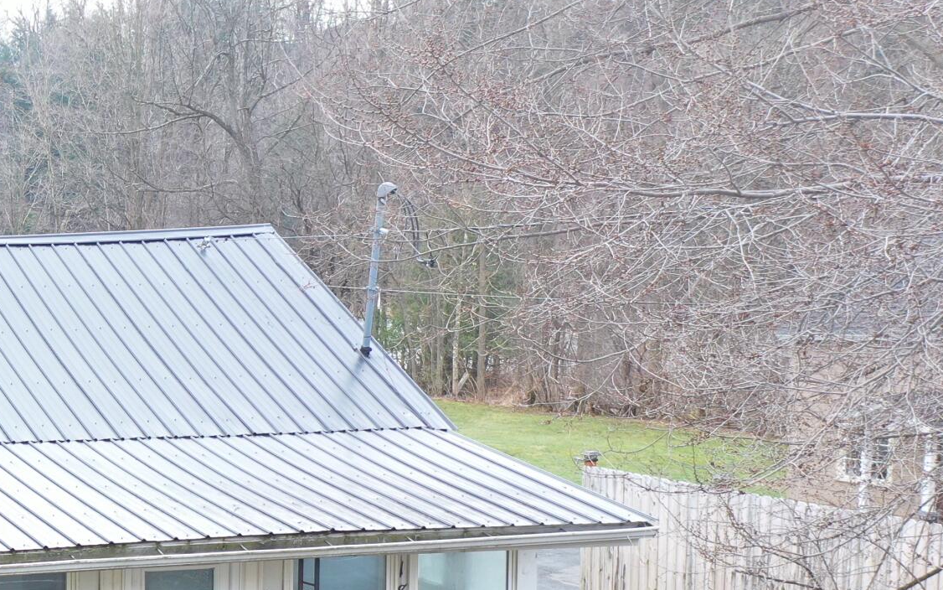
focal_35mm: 76
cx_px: -296
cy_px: 479
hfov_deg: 23.8
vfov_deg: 17.0
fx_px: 1953
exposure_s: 1/120
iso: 100
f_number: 3.2
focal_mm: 10.26
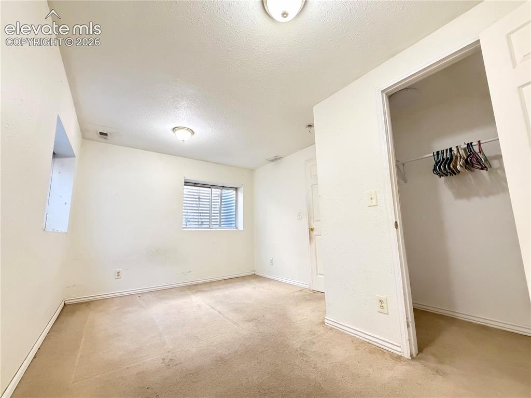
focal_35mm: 14
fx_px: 215
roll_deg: +1.1
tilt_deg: +8.8
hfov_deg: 102.1
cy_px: 199
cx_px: 266
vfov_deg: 85.6
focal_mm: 2.22
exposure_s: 1/40
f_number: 2.2
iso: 1250
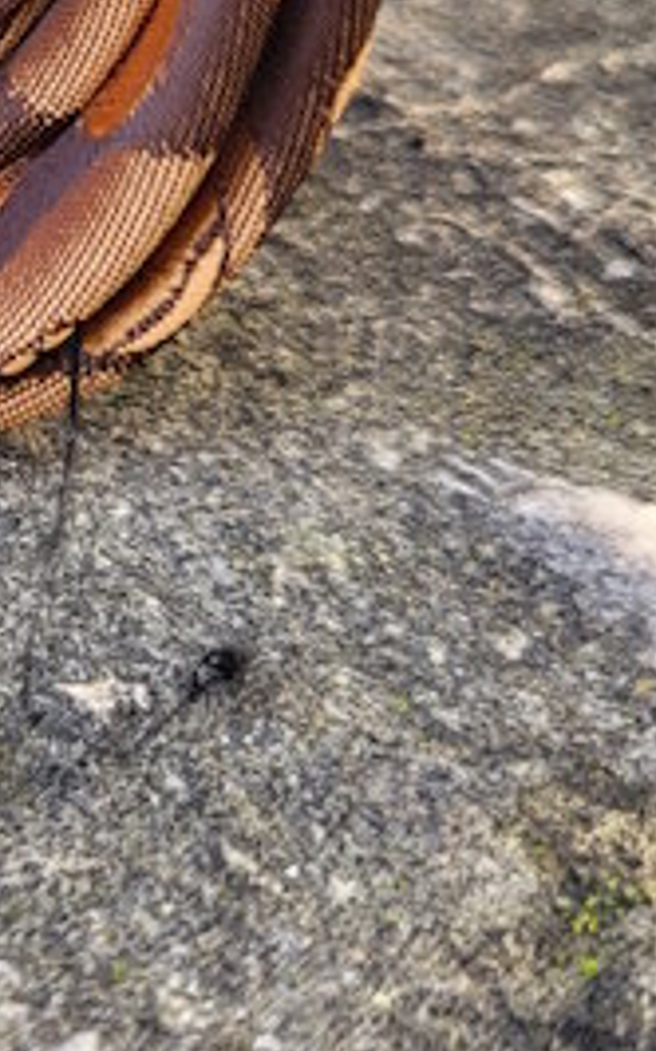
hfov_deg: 14.2
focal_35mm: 83
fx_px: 2377
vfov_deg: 24.7
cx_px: -462
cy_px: 300
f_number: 1.8
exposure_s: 1/183
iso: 40
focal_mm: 5.4
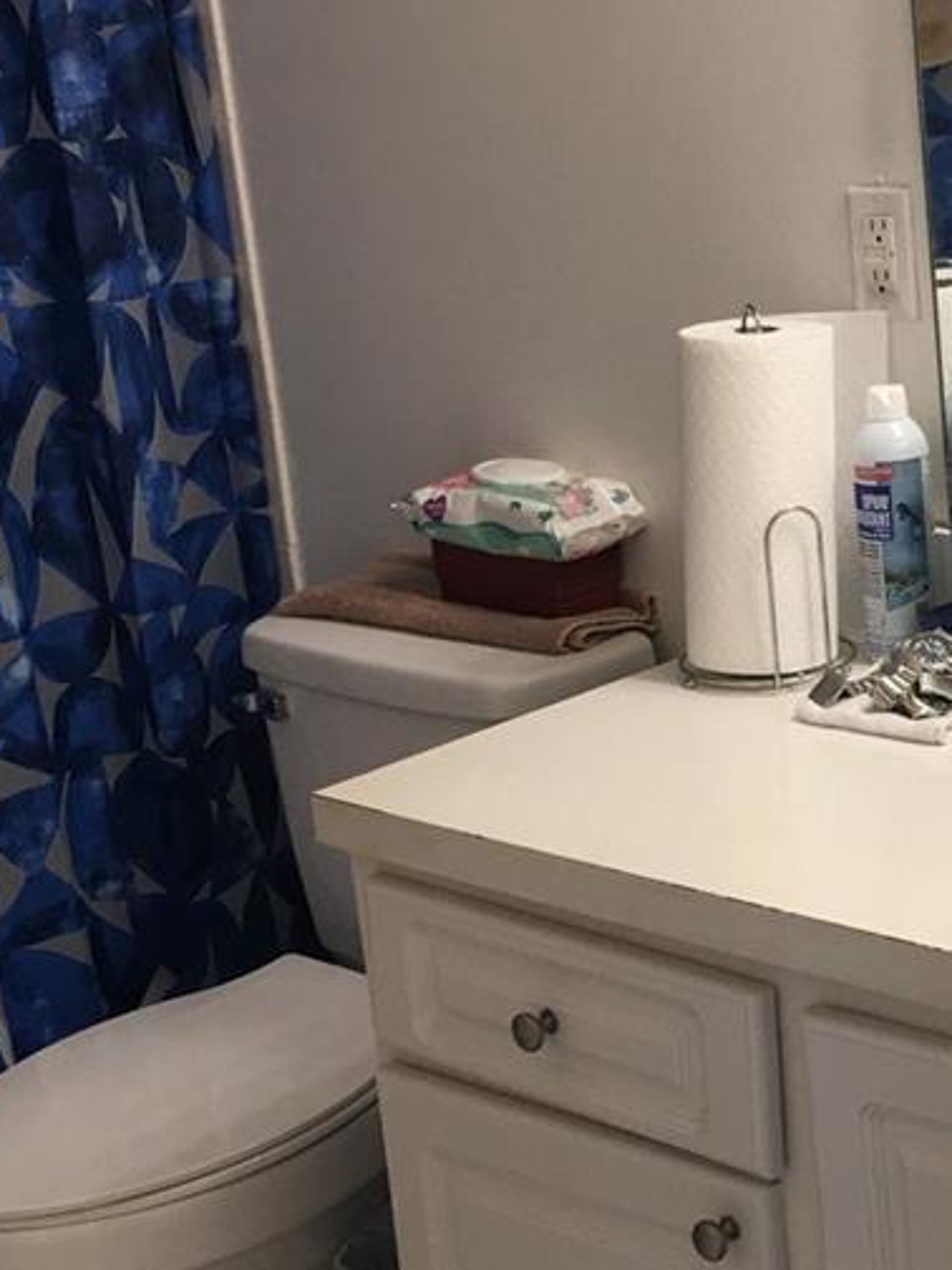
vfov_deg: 28.2
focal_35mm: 69
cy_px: 622
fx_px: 2530
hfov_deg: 20.8
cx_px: 897
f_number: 2.2
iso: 25
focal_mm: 4.15
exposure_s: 1/15
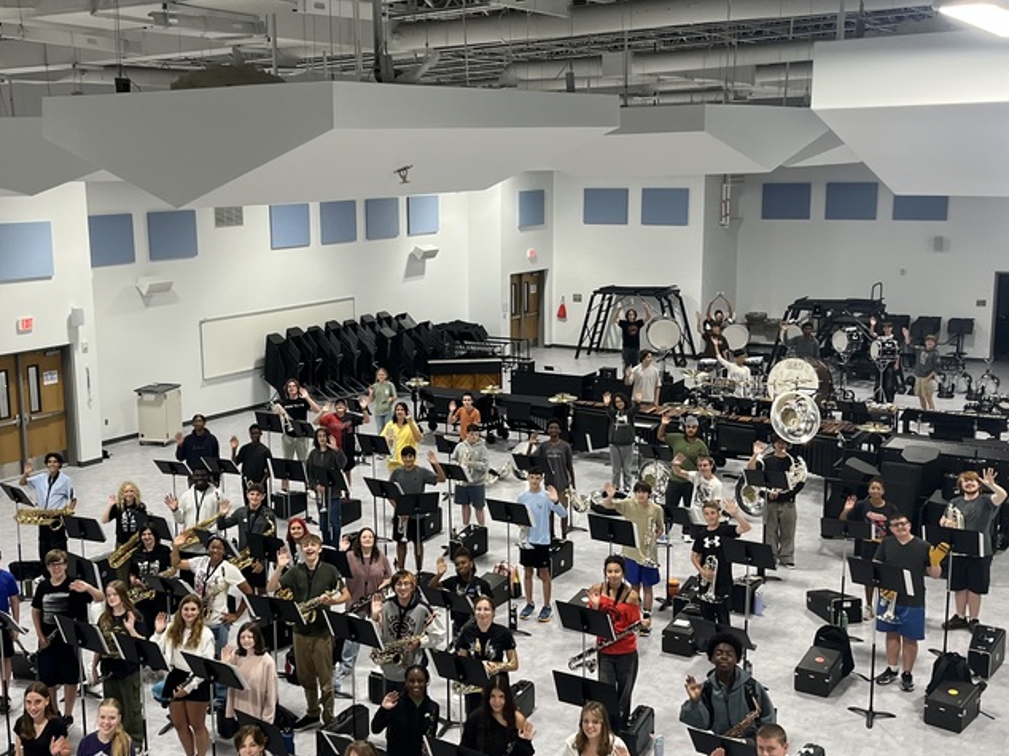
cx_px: 372
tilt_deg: -10.4
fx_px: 1224
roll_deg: +1.3
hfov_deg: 44.4
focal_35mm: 42
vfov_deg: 34.3
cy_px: 377
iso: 100
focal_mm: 5.1
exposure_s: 1/120
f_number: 1.6
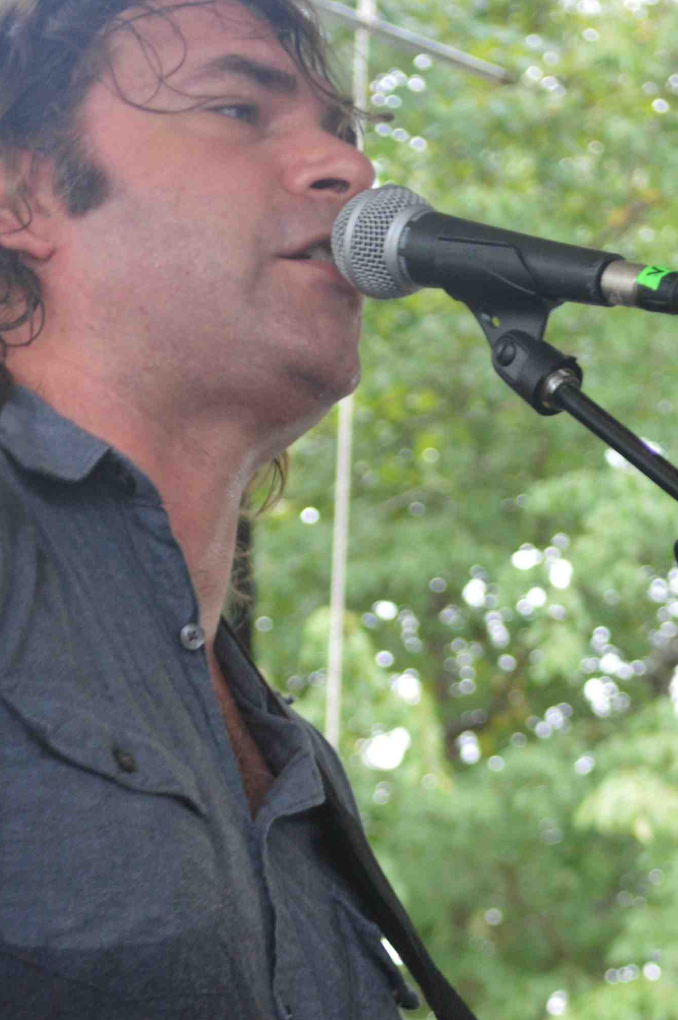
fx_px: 5604
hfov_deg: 6.9
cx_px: 369
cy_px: 1098
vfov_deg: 10.3
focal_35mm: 198
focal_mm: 44
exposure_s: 1/125
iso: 400
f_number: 5.6
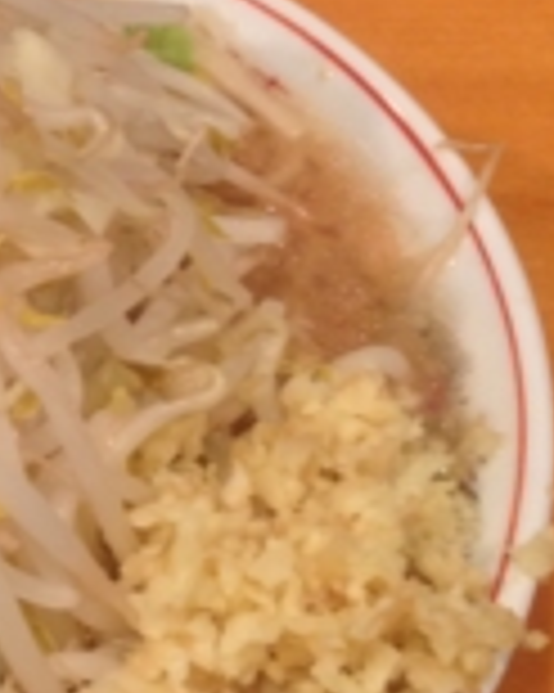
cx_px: -171
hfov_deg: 14.7
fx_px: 2052
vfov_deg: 19.2
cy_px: 292
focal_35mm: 100
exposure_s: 1/20
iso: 160
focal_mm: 4.28
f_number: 2.4
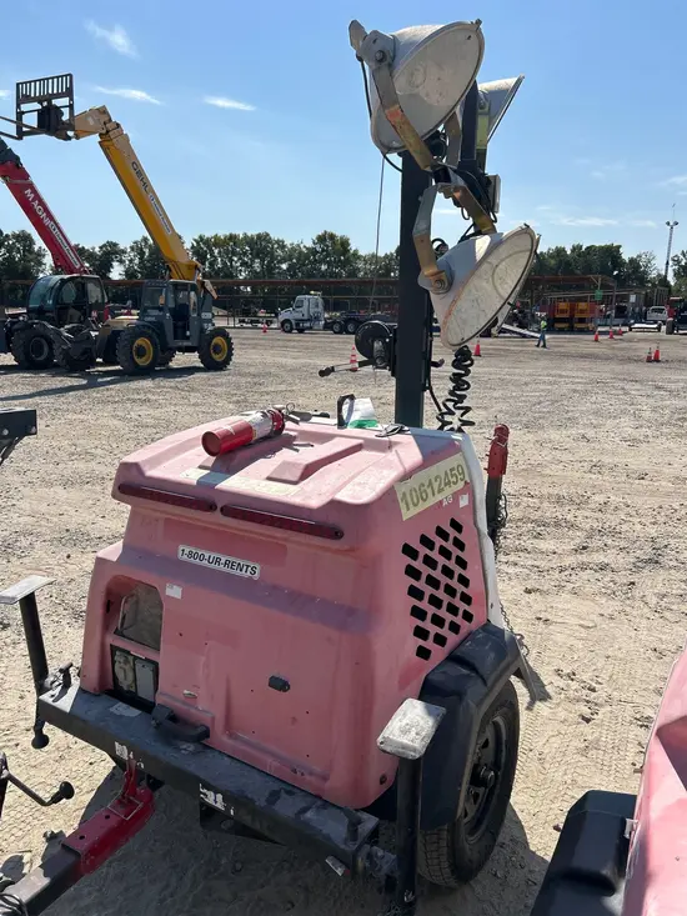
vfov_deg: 67.3
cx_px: 344
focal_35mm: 26
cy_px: 458
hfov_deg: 53.1
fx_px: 688
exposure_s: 1/6579
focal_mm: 5.7
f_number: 1.5
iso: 50
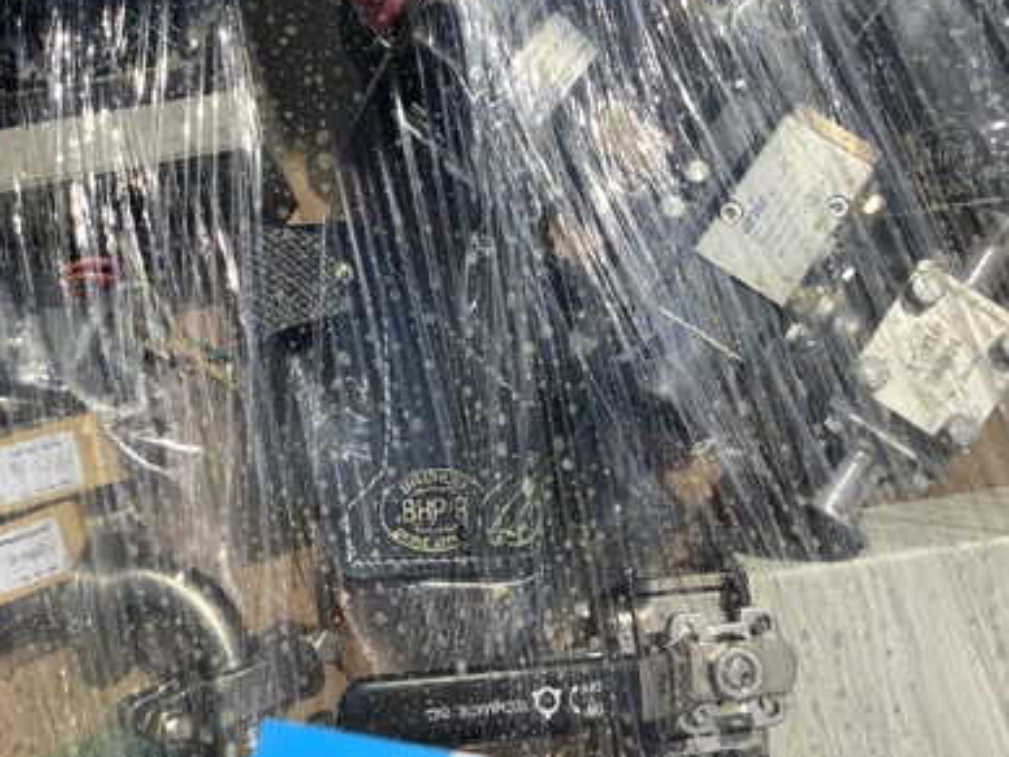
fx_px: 933
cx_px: 491
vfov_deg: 44.2
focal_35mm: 32
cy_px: 375
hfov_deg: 56.8
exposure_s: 1/2717
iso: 25
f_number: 2.4
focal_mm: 3.3
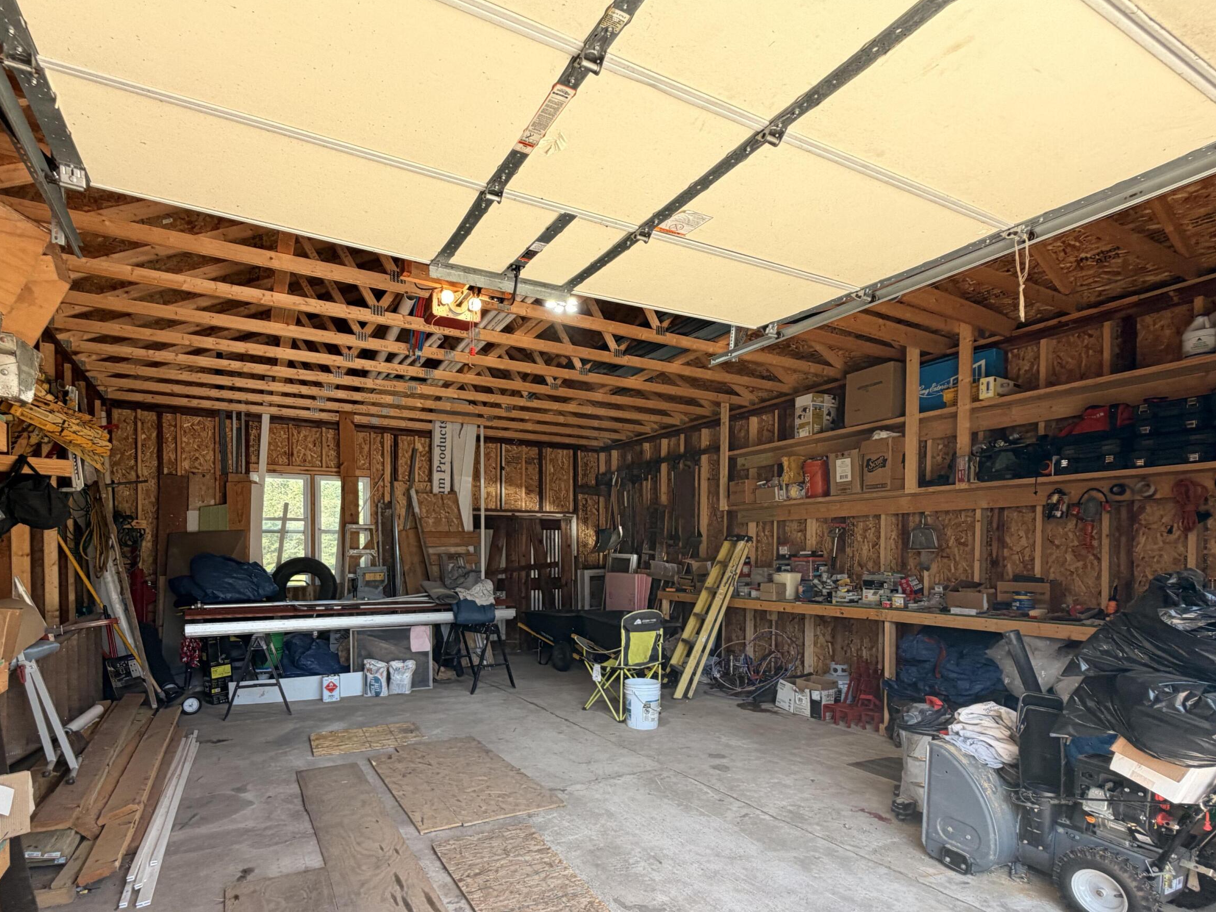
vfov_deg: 70.5
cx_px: 537
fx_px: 632
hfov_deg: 87.4
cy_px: 565
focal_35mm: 18
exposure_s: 1/121
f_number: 2.2
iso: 50
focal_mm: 2.22
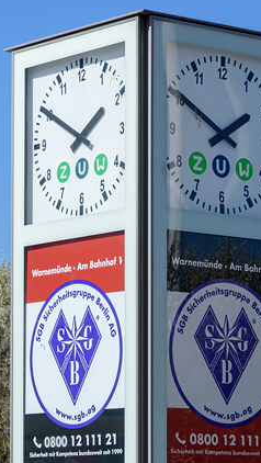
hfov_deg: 7.9
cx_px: 139
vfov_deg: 13.8
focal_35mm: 154
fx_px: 1891
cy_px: 449
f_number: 8
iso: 200
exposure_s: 1/800
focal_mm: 46
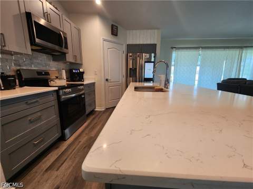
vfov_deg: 89.9
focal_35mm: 13
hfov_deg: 106.2
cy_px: 94
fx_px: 95
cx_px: 126
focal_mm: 2.2
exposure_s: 1/60
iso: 200
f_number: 2.2
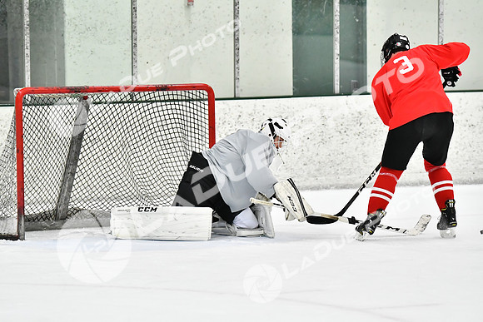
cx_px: 242
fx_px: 2617
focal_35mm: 195
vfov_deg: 7.0
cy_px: 161
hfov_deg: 10.5
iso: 5000
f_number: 2.8
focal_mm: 130
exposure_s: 1/1250
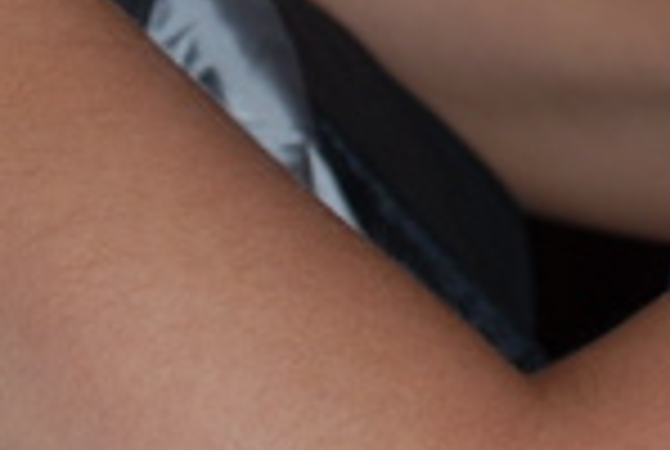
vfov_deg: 4.8
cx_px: 576
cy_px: -556
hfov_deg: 7.3
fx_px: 5253
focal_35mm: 282
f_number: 4
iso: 200
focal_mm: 35
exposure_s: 1/30
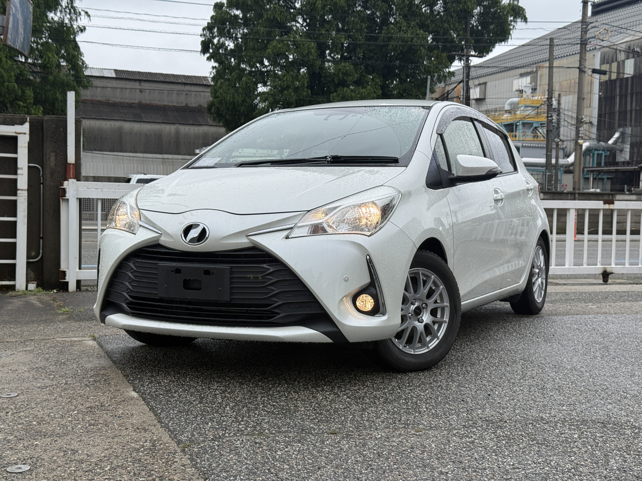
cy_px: 240
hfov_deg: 39.7
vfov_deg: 30.3
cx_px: 321
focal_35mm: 48
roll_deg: -0.8
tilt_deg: -2.5
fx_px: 890
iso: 64
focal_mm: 6.76
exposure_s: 1/2415
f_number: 1.78
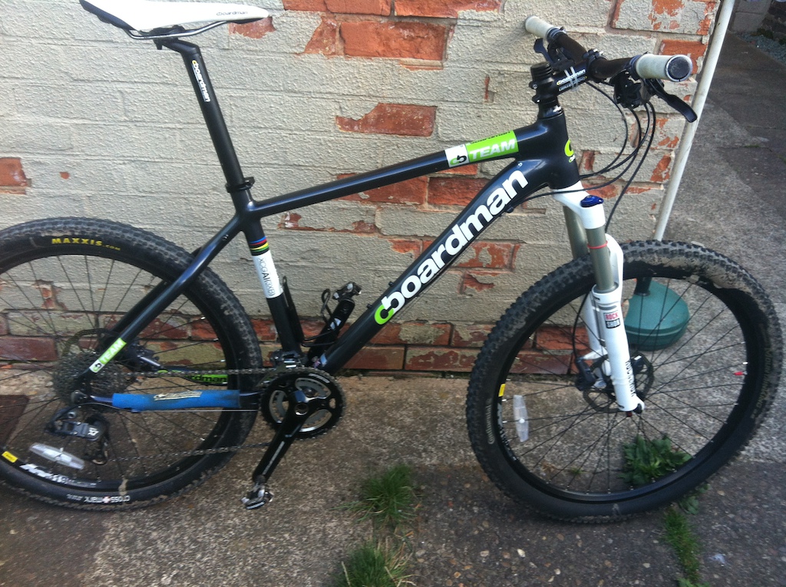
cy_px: 294
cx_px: 393
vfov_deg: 40.6
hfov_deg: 52.7
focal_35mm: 35
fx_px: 794
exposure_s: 1/139
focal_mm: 3.85
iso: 80
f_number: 2.8
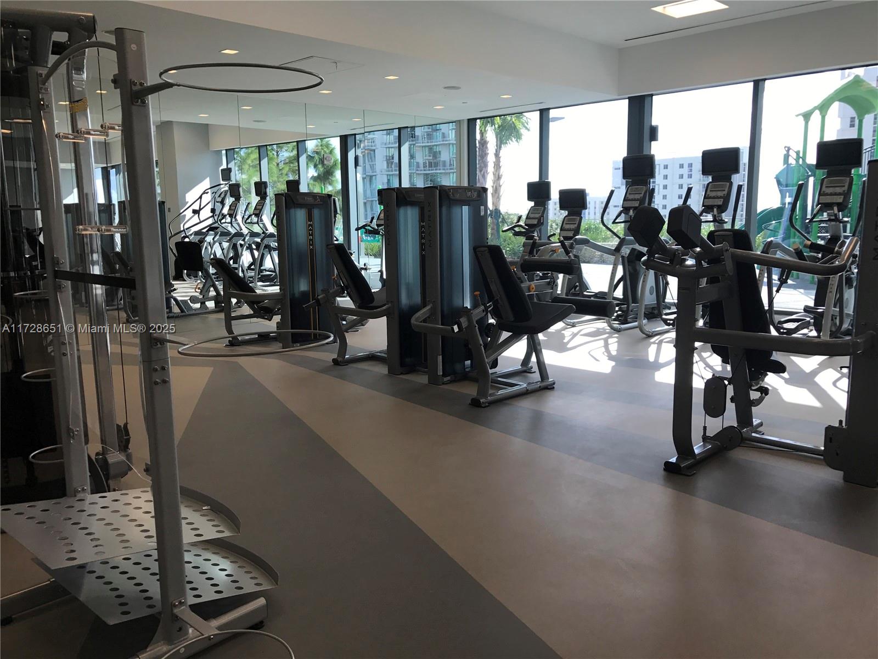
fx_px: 710
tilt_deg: -9.2
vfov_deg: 49.7
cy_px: 330
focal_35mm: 28
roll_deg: +1.2
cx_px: 439
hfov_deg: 63.4
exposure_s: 1/272
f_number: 1.8
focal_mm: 3.99
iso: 20
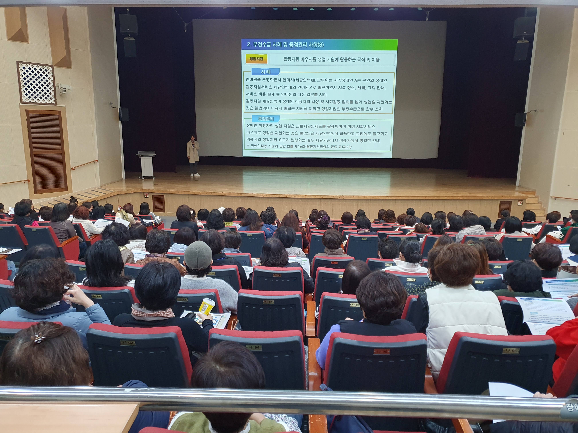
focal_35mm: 26
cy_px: 216
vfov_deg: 53.1
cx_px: 289
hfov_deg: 67.3
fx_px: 434
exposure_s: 1/40
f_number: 1.5
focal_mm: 4.32
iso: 200
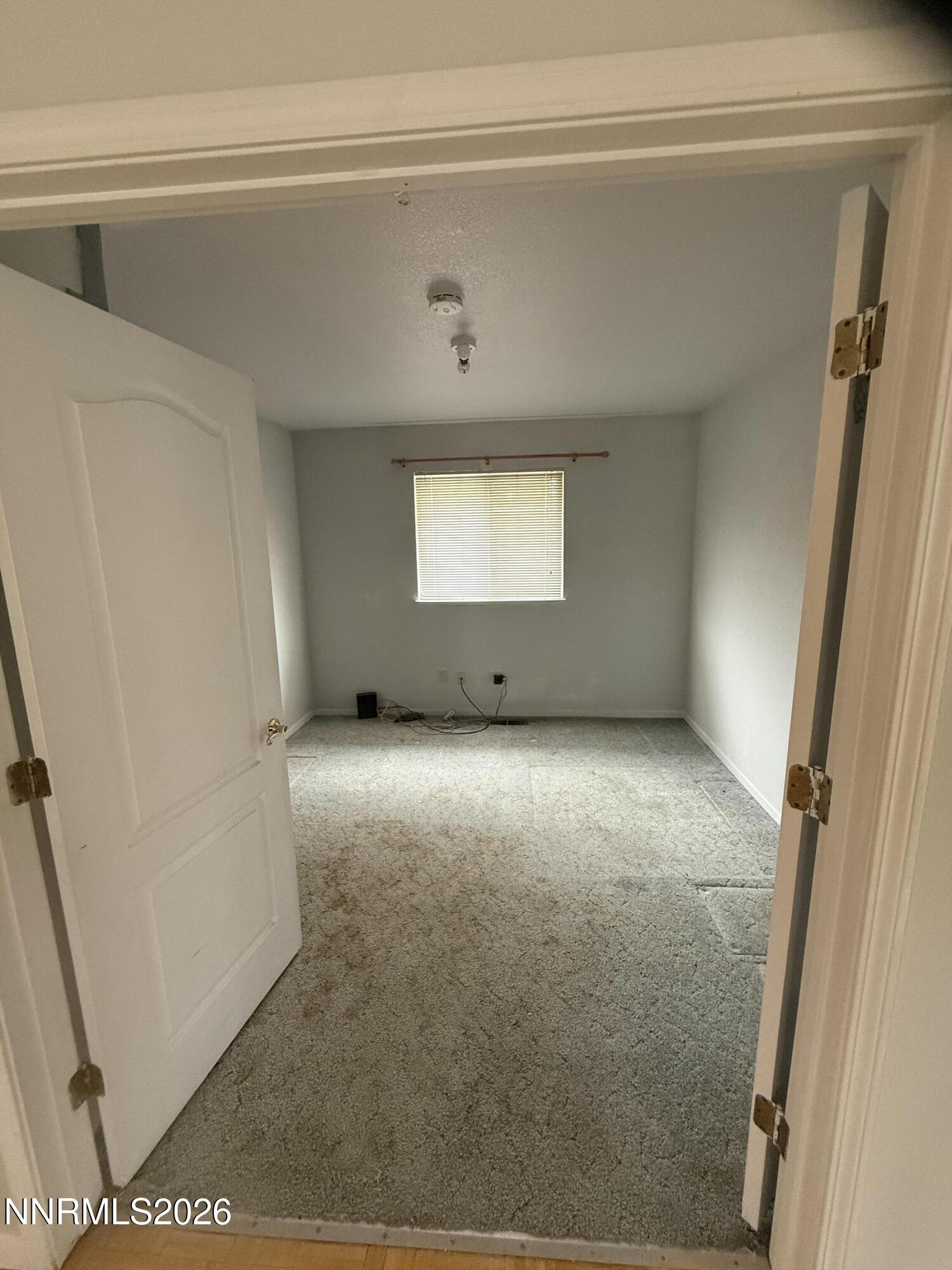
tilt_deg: -9.9
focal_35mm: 14
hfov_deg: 85.7
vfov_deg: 102.1
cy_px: 635
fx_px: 513
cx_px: 476
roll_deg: +1.5
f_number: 2.2
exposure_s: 1/60
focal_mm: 2.22
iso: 400
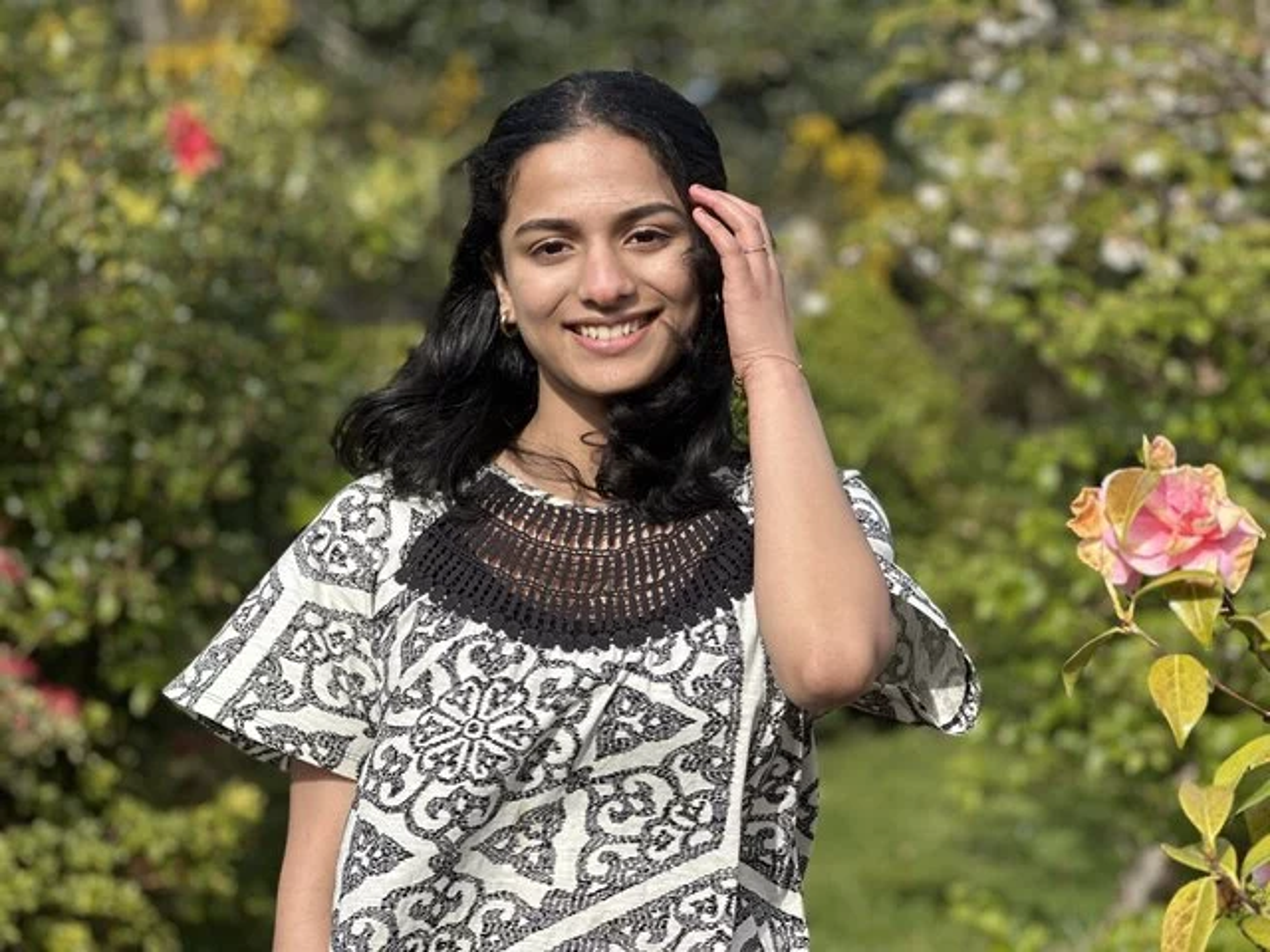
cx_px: 635
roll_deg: +0.0
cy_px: 476
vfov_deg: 19.1
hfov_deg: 25.3
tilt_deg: -3.0
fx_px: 2825
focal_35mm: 77
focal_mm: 9
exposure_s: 1/440
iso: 32
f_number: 2.8
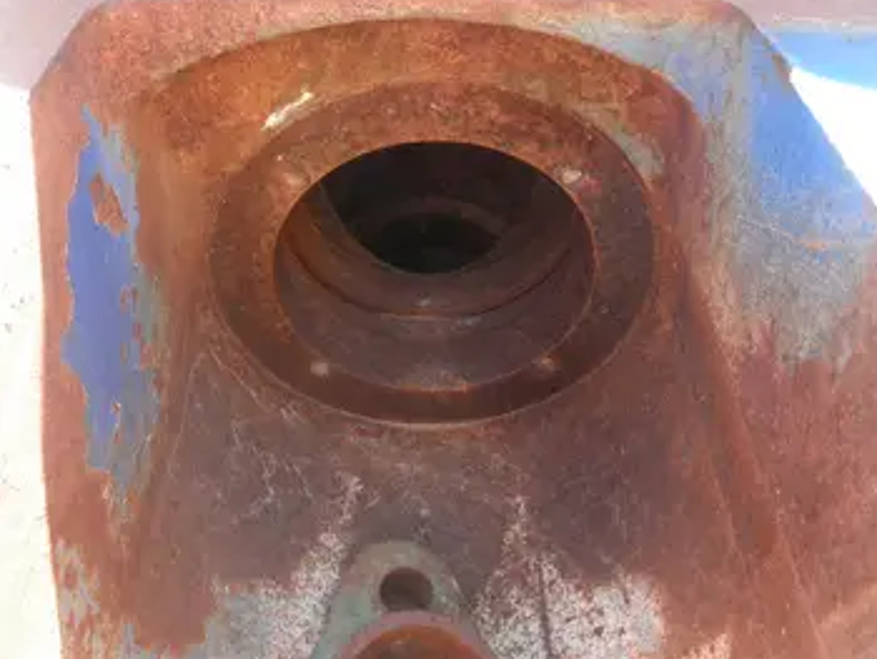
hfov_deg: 56.8
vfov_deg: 44.2
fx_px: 811
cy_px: 338
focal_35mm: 32
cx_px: 421
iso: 64
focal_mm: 5
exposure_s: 1/30
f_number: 3
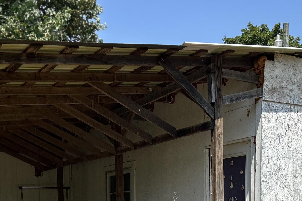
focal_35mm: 64
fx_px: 537
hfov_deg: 31.3
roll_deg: +1.1
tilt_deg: -2.6
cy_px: 236
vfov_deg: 20.0
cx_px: 179
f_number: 1.5
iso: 50
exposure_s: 1/3571
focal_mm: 5.7
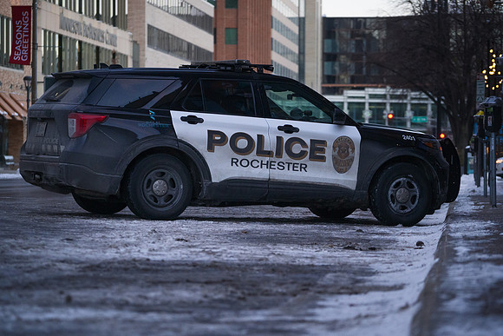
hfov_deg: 14.6
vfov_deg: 9.8
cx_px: 248
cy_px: 171
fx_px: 1957
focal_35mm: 140
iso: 6400
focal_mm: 134
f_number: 4
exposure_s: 1/2000
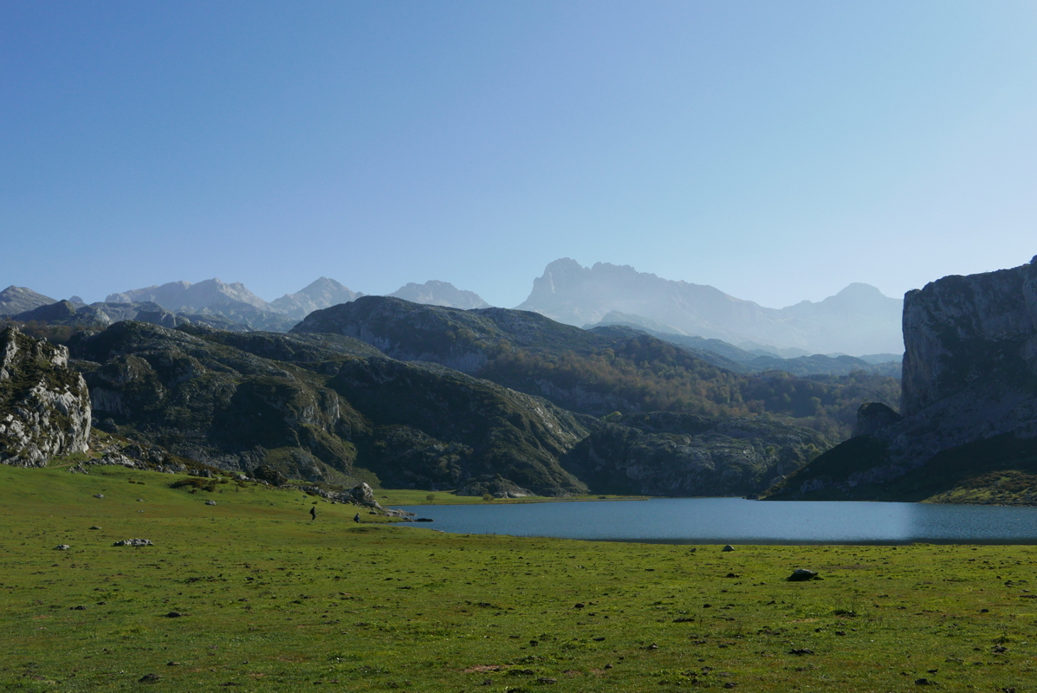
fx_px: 1153
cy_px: 346
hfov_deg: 48.4
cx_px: 518
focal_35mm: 40
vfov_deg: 33.5
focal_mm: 17.9
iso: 200
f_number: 5.6
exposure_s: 1/1000
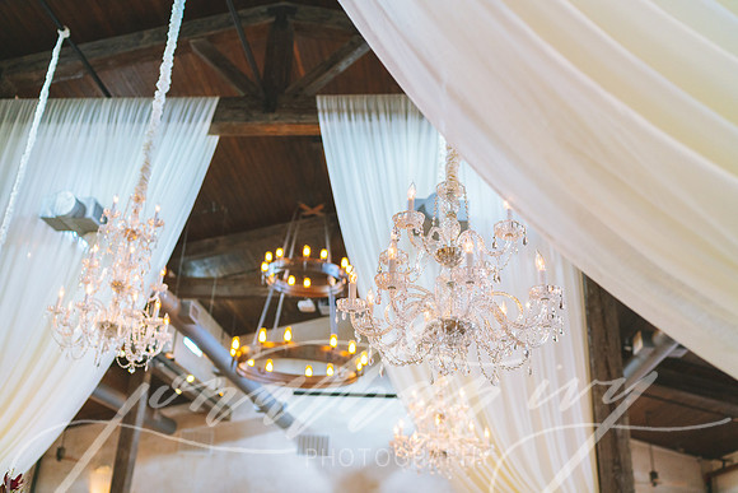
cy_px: 246
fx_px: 718
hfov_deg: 54.4
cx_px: 369
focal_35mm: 35
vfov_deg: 37.9
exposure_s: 1/320
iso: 1600
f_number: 2
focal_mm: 35
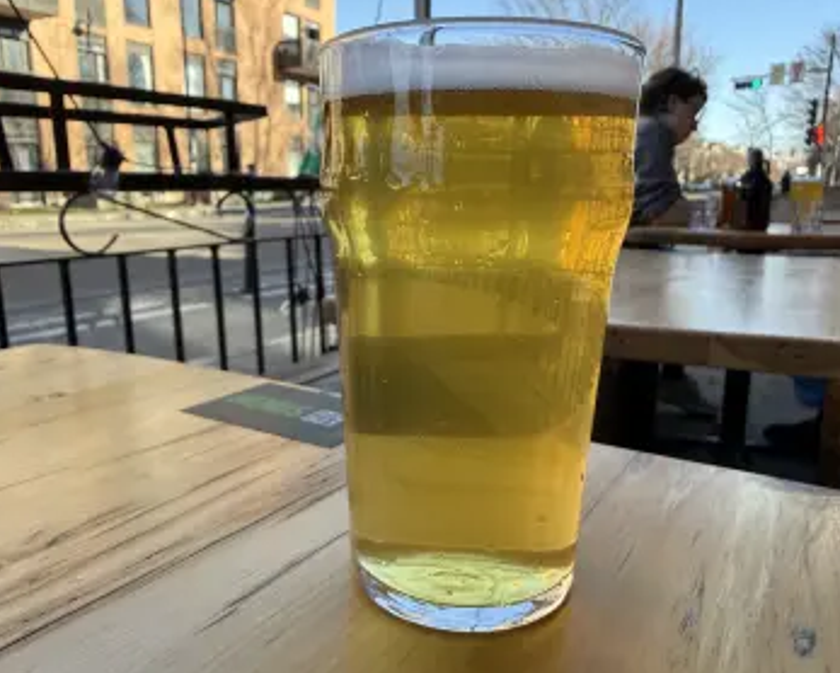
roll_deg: -0.6
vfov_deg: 53.2
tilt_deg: -12.4
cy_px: 332
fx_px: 672
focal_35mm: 27
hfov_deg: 63.8
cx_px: 474
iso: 64
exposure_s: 1/262
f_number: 2.2
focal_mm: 2.22
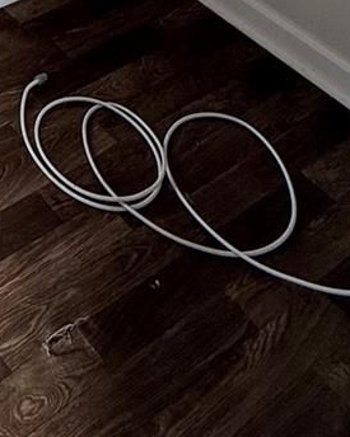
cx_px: -202
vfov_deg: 20.3
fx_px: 790
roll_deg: -1.0
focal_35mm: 61
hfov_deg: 20.6
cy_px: -377
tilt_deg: -14.0
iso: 100
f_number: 2.2
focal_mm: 2.22
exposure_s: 1/99
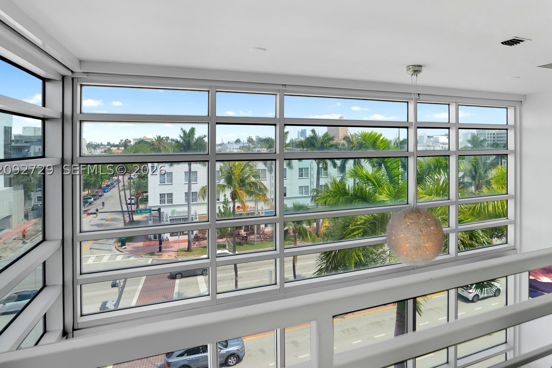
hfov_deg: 77.7
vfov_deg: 57.2
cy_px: 169
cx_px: 331
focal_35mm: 22
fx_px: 337
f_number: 8
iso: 400
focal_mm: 17
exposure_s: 1/400
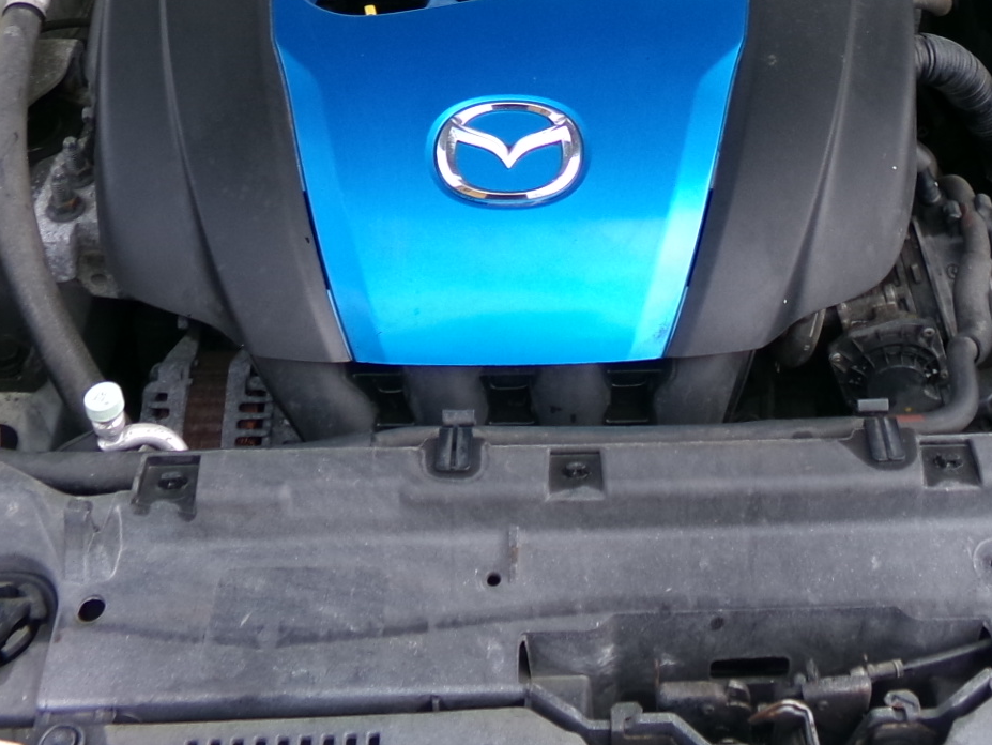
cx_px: 646
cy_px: -67
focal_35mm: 53
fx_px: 1519
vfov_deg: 25.6
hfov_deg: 35.9
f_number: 3.7
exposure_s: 1/140
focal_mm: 4.3
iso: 100
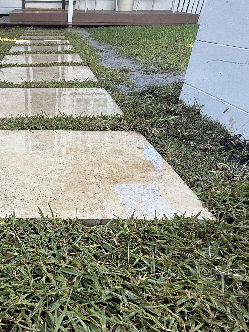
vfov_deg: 65.3
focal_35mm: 27
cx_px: 44
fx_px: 259
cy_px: 166
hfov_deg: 48.0
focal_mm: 2.22
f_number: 2.2
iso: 50
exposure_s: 1/222
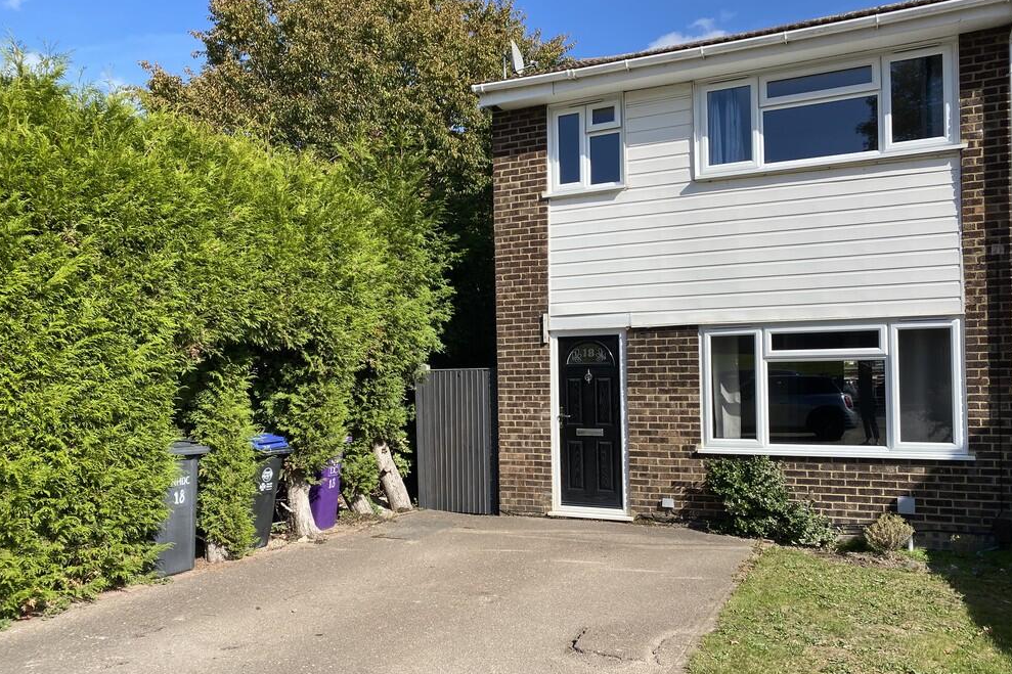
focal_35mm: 28
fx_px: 787
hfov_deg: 65.5
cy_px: 371
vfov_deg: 46.3
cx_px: 501
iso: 32
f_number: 1.8
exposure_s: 1/2625
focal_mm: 4.25
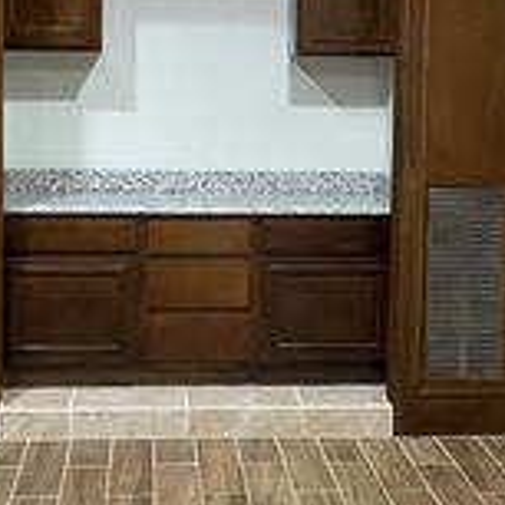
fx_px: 1238
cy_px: 153
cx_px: 251
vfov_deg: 22.9
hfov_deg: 23.1
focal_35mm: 75
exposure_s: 1/30
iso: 800
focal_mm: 4.2
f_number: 1.6
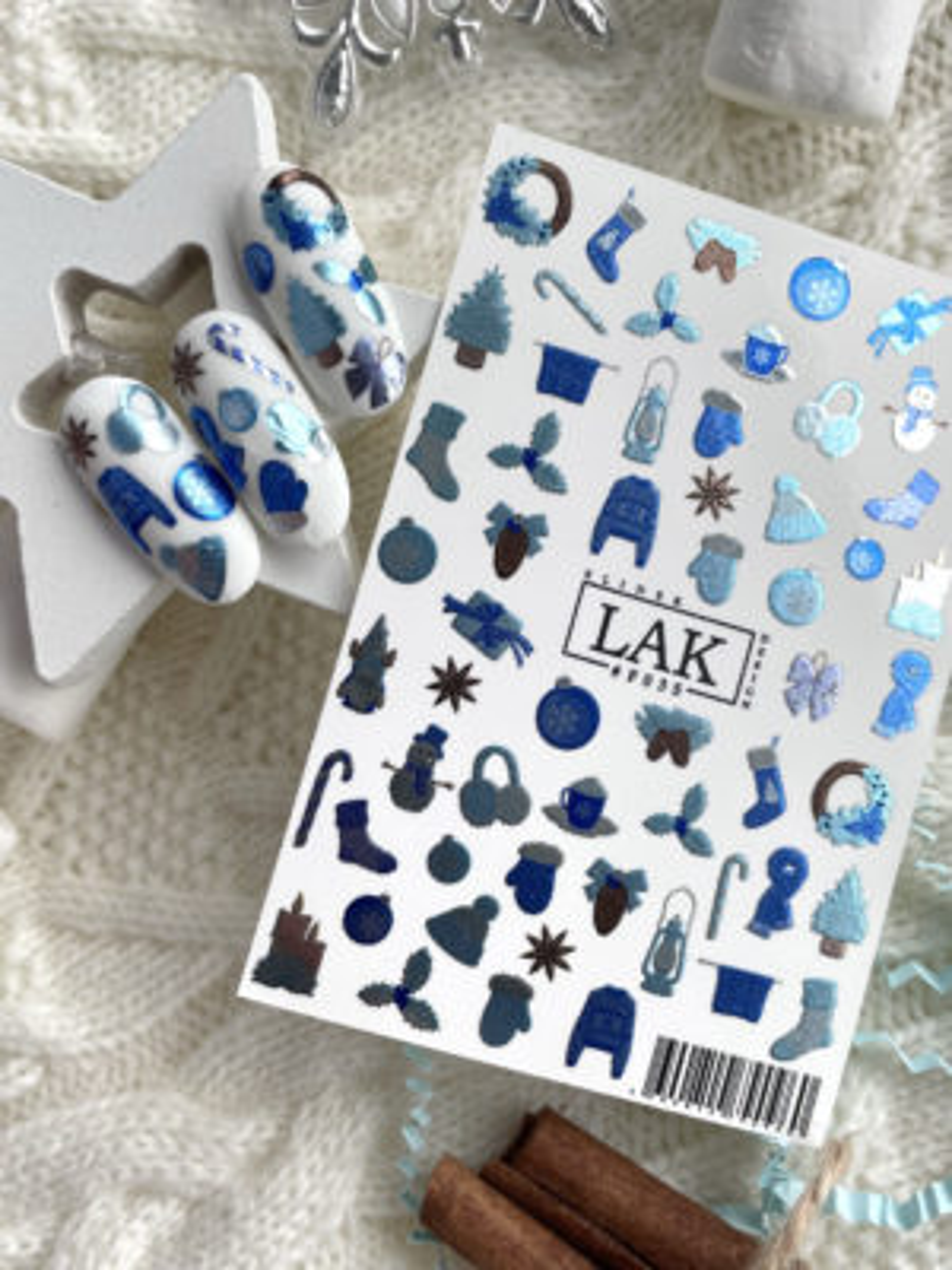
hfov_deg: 53.1
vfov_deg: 67.3
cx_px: 476
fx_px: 953
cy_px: 635
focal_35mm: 26
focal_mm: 4.2
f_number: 1.6
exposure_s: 1/121
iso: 40
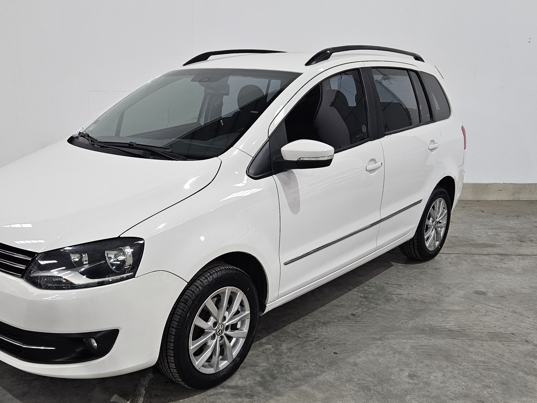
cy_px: 235
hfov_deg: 53.4
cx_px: 206
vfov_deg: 41.7
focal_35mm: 34
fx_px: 527
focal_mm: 5.4
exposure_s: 1/100
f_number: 1.8
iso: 400
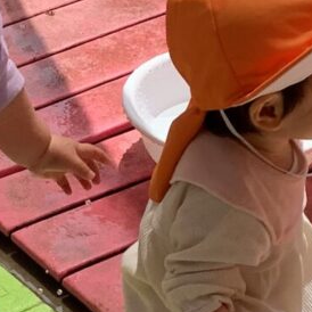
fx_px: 1224
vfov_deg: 14.0
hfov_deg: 14.5
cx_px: 66
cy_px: 408
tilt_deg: -45.1
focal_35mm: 120
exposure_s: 1/840
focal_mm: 3.3
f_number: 2.4
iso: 25
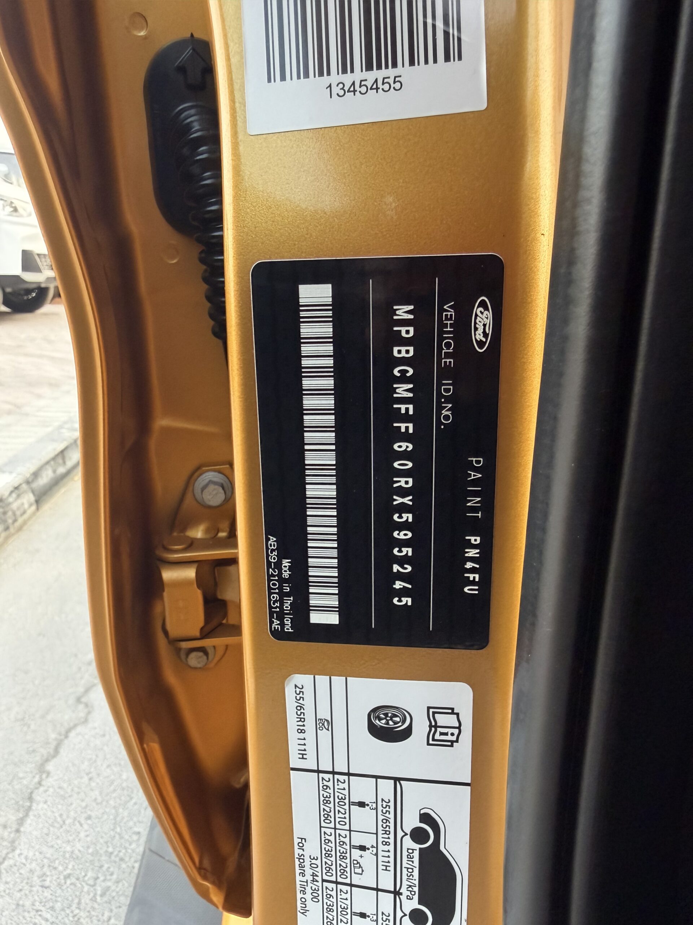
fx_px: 641
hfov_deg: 56.8
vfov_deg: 71.6
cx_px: 346
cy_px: 462
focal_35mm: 24
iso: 320
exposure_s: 1/116
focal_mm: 2.22
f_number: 2.2
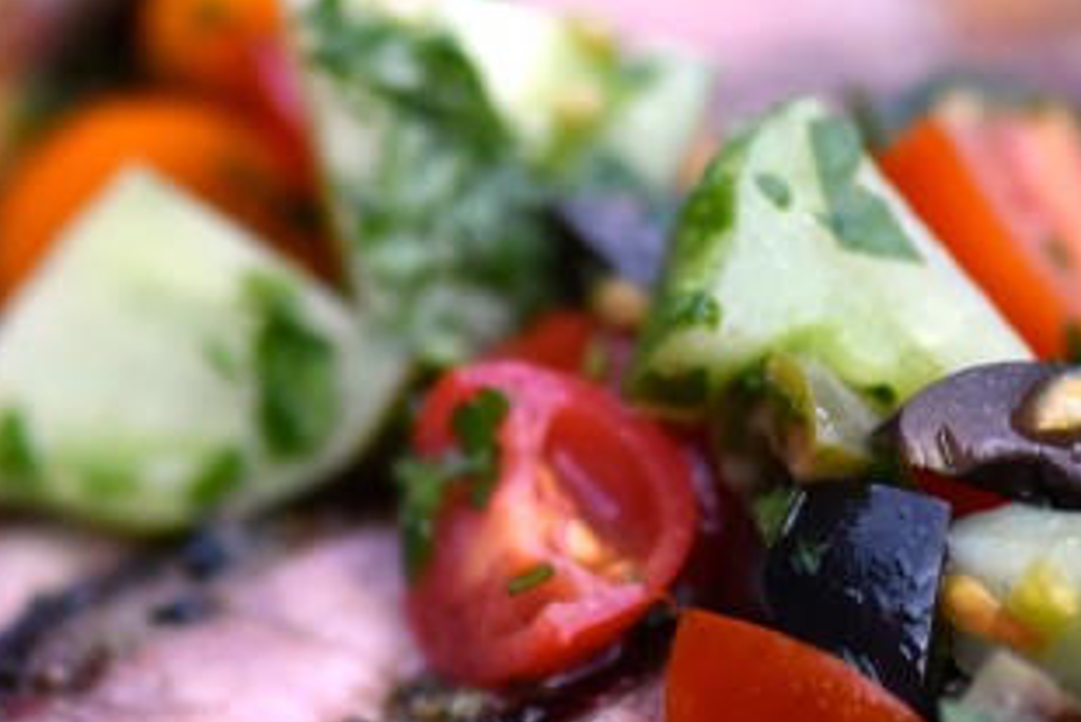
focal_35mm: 347
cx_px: 174
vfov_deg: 4.0
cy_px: 485
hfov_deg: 5.9
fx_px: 10424
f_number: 3.2
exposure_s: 1/125
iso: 2800
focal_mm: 105
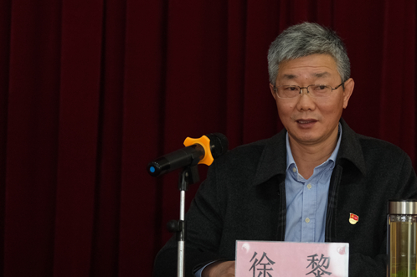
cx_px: 292
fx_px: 1643
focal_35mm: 142
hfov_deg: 14.4
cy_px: 128
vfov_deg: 9.6
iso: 1600
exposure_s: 1/100
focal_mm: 67.5
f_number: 4
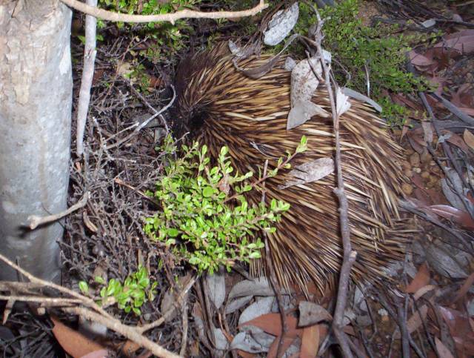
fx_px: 522
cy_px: 179
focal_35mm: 38
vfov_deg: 37.9
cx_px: 237
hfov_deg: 48.9
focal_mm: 4.99
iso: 140
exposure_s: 1/60
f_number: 4.5
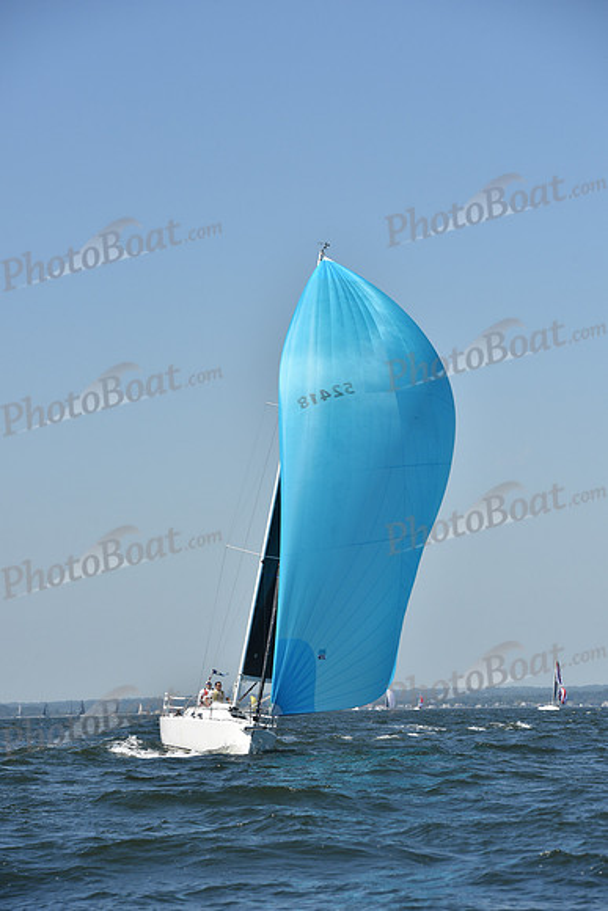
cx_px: 304
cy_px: 456
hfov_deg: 10.2
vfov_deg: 15.2
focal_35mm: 135
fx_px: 3418
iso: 250
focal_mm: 135
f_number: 8
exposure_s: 1/1250
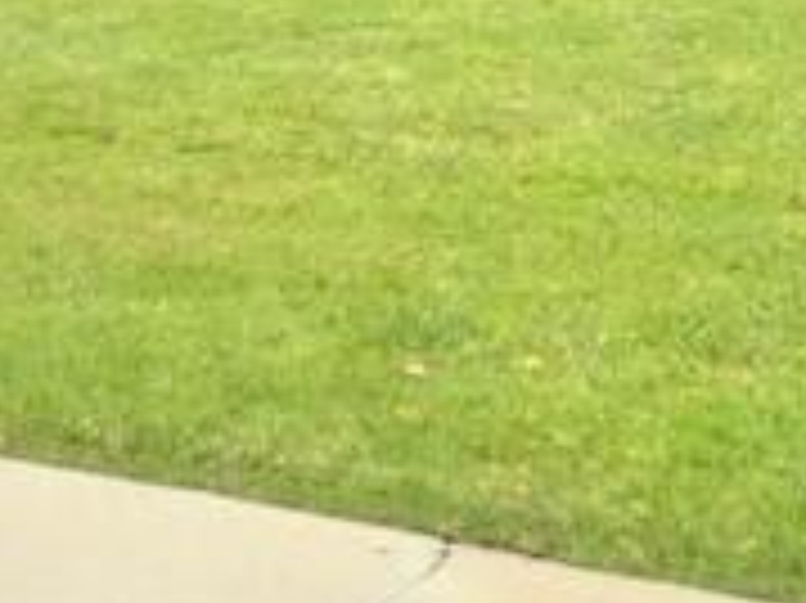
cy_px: -162
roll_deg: +1.8
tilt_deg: -3.0
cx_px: 531
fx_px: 2164
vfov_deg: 15.2
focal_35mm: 93
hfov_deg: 21.0
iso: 50
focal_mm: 5.7
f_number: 1.5
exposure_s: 1/2571
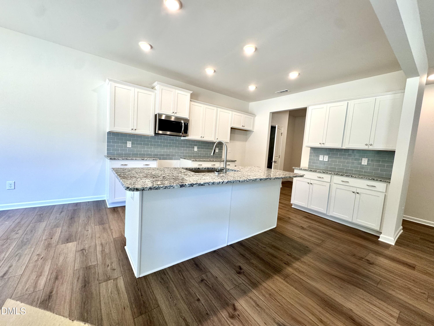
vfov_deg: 85.7
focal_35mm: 14
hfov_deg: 102.1
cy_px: 163
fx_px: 176
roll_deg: -3.8
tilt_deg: -5.9
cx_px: 217
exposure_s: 1/120
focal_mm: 2.22
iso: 160
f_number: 2.2
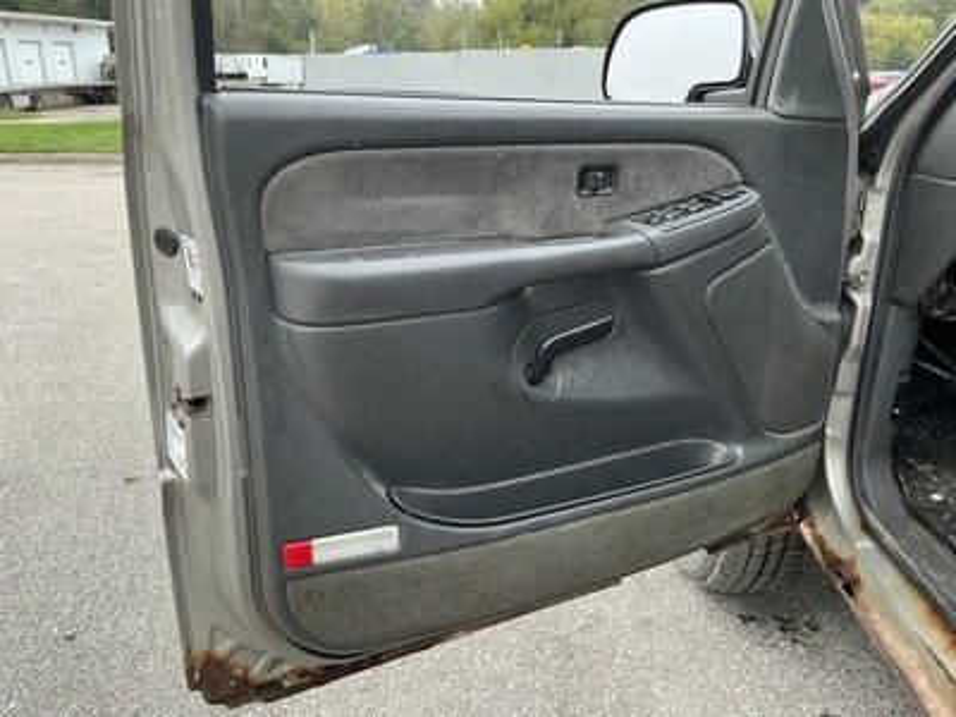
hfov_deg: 63.4
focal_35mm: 28
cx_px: 478
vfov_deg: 49.7
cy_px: 358
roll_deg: +1.3
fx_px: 773
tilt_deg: -19.6
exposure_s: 1/122
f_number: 1.8
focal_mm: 3
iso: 25
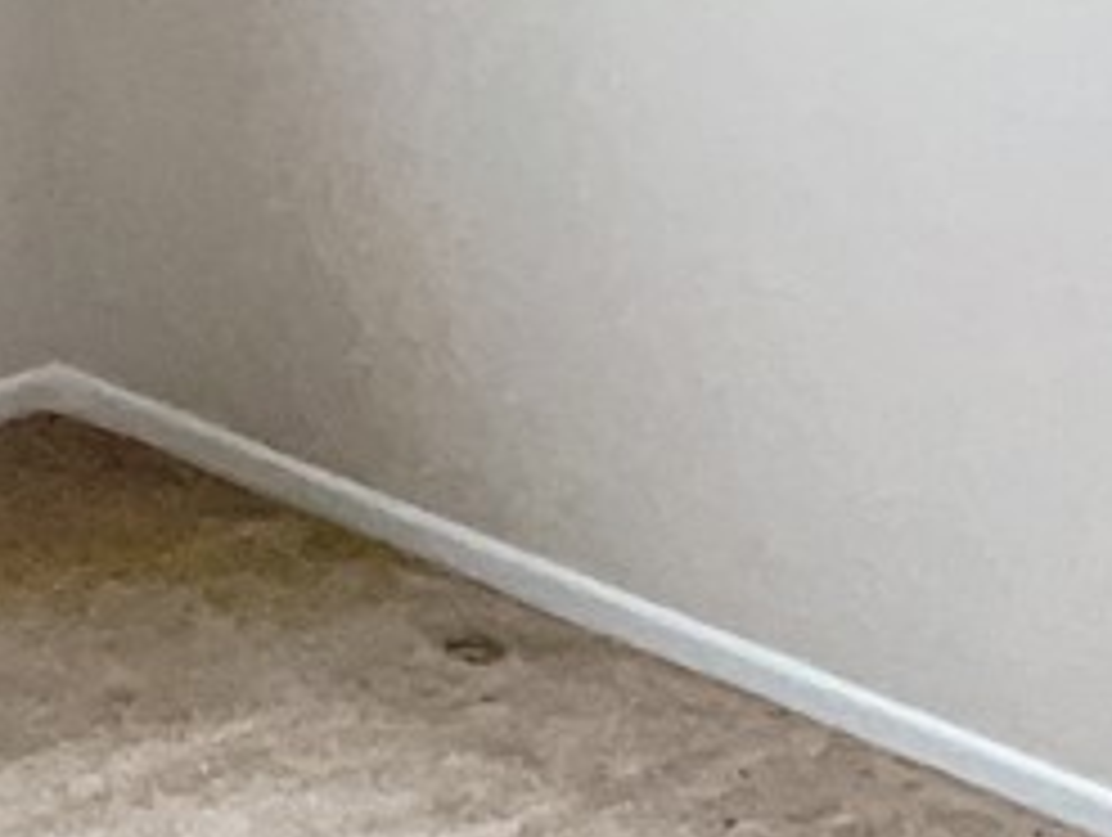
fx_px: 3860
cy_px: -414
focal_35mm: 120
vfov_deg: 11.8
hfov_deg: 15.4
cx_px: -450
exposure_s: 1/290
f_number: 1.8
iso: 100
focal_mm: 3
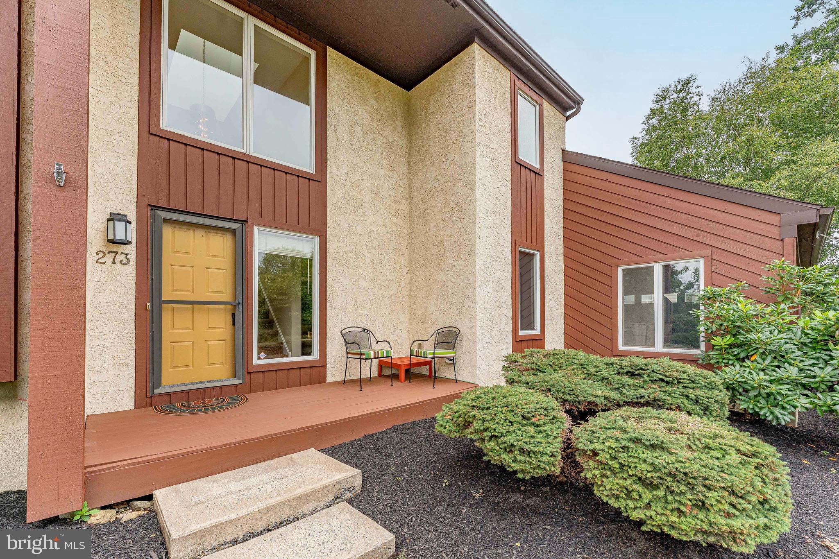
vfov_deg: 81.2
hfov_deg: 104.3
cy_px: 280
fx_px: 326
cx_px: 420
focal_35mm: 14
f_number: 7.1
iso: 320
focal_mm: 14
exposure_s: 1/400
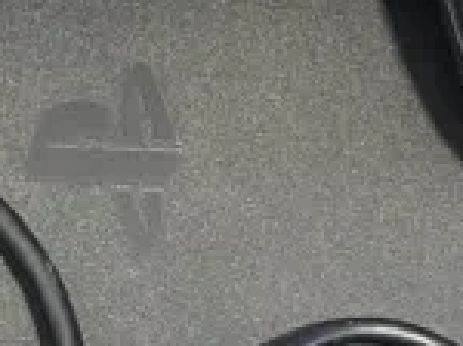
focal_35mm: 111
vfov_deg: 13.2
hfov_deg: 17.5
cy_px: 321
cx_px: 65
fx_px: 1482
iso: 640
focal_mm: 4.25
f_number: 1.8
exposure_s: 1/36
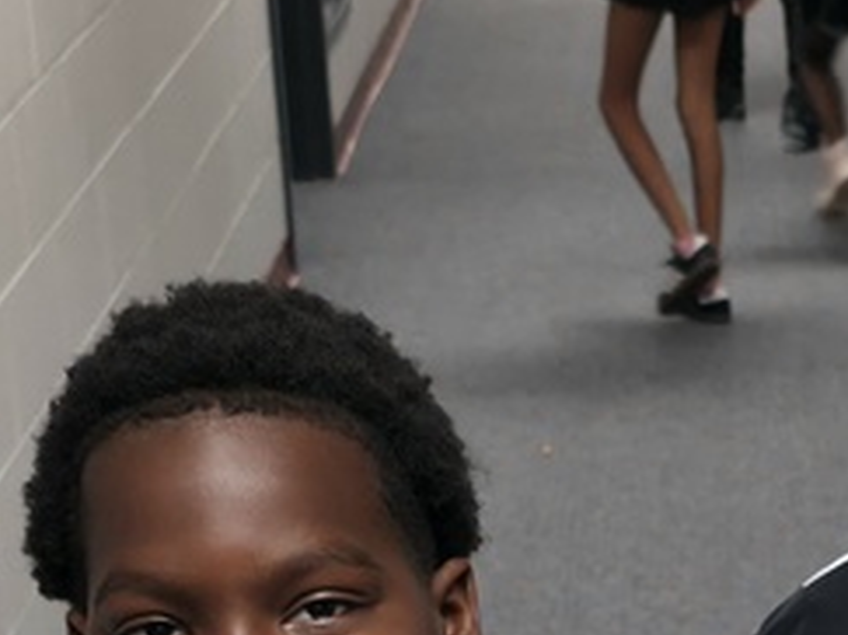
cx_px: 1169
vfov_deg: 13.5
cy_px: 1193
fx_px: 2375
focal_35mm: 97
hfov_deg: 18.5
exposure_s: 1/60.2
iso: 200
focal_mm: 6.3
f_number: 1.7
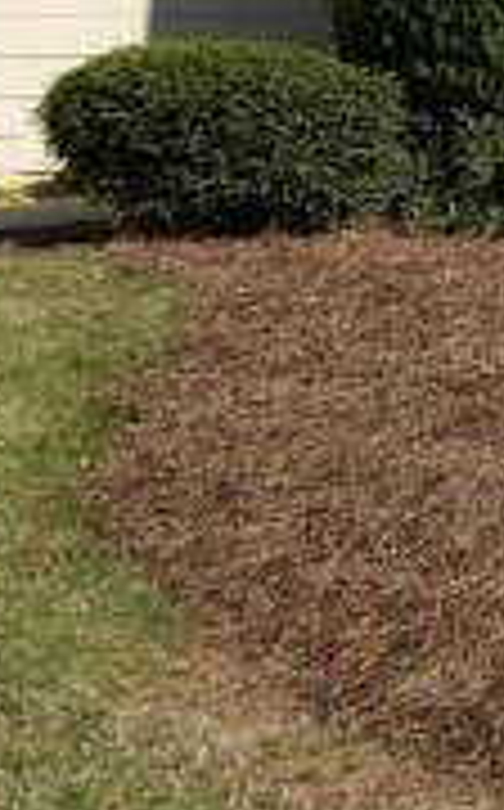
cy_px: -292
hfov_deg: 9.3
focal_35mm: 109
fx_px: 2403
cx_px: 1552
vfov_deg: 17.7
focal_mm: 16
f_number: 2.8
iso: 100
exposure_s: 1/2500
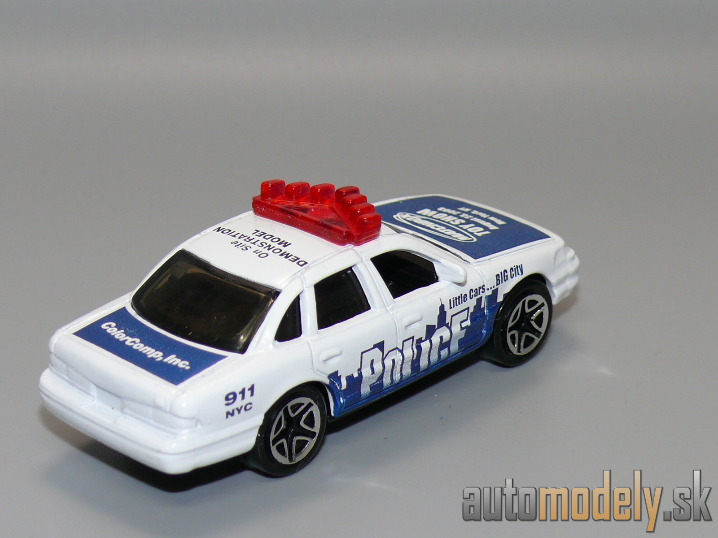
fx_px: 2406
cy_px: 269
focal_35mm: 116
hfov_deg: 17.0
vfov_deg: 12.8
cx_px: 359
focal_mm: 14.3
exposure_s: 1/30
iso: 100
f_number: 4
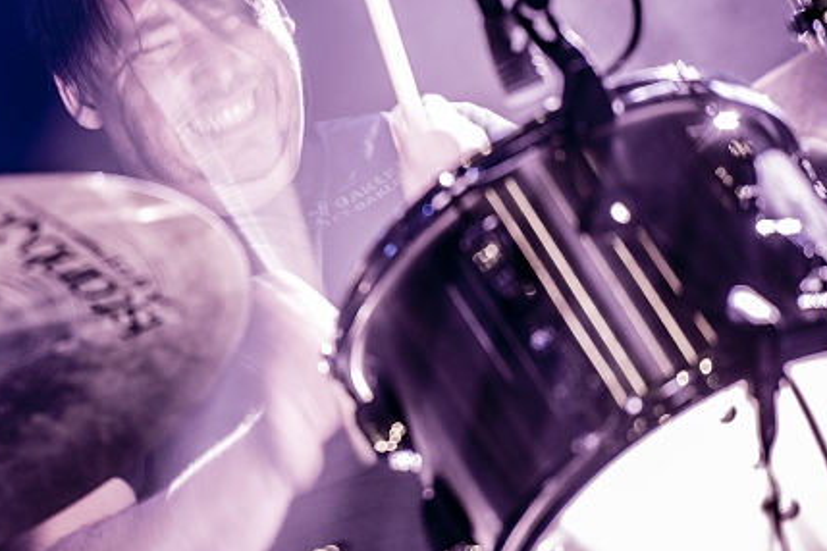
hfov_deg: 6.1
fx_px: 7718
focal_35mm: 336
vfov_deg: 4.1
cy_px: 246
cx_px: 210
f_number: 2.8
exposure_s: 1/80
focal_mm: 200
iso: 1000
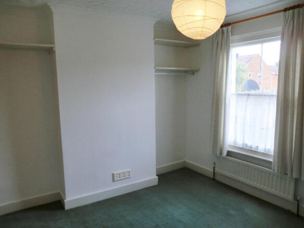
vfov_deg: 51.3
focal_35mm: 27
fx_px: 237
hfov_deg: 65.3
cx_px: 152
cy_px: 114
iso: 64
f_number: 3.2
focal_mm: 4.9
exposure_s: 1/60
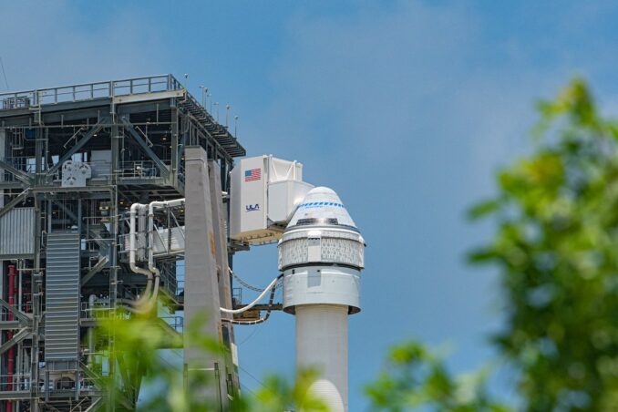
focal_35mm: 255
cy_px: 206
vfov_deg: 5.4
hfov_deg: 8.1
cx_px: 309
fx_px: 4377
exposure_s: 1/3200
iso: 1000
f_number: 5
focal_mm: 170
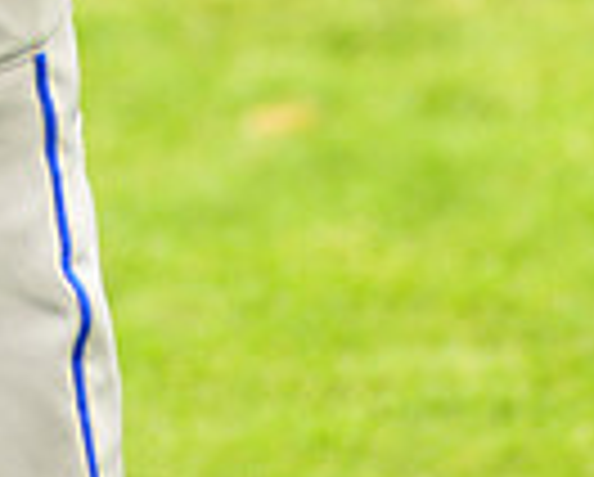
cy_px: -824
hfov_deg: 3.2
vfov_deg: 2.6
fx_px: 10511
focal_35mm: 597
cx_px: -11
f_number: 5
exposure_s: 1/250
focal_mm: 145
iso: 160
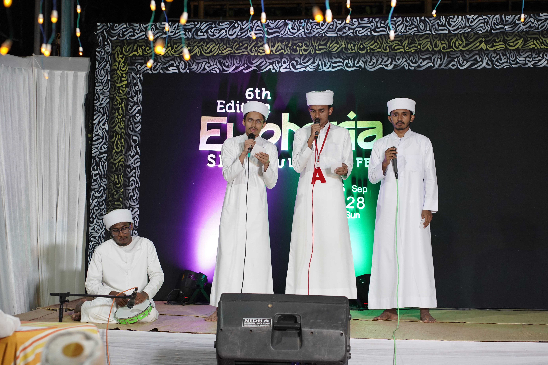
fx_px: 1294
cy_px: 182
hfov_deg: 23.9
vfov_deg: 16.1
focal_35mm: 85
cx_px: 274
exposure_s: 1/80
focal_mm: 85
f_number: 4
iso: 1600
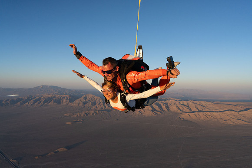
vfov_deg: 53.2
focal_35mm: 24
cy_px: 84
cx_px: 126
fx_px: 168
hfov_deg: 73.7
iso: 1250
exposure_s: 1/2000
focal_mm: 24
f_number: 7.1
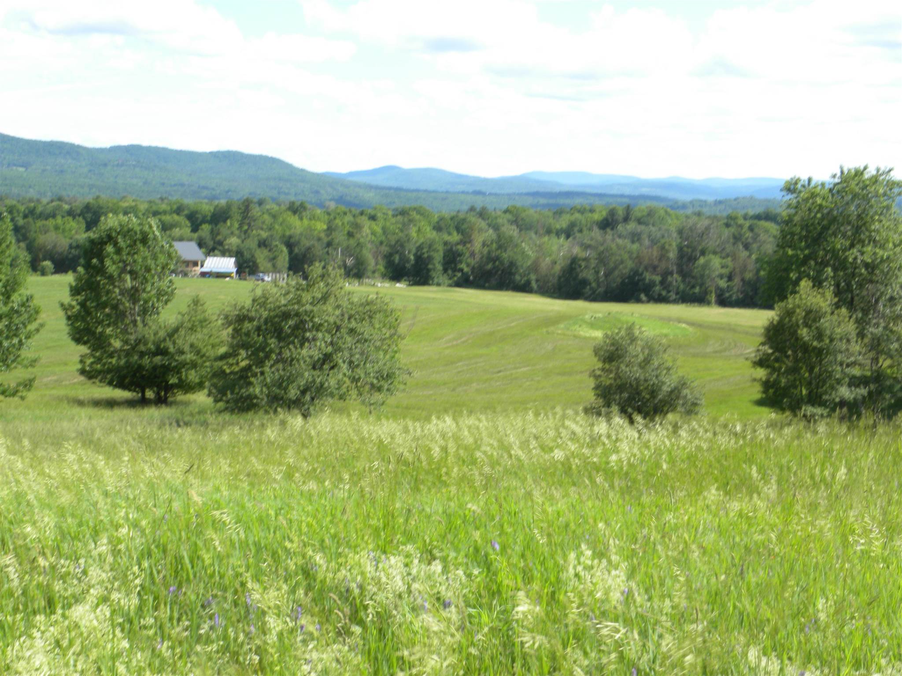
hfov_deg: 29.4
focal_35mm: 66
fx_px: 1720
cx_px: 451
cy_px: 338
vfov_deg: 22.3
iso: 64
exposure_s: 1/60
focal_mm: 11.8
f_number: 8
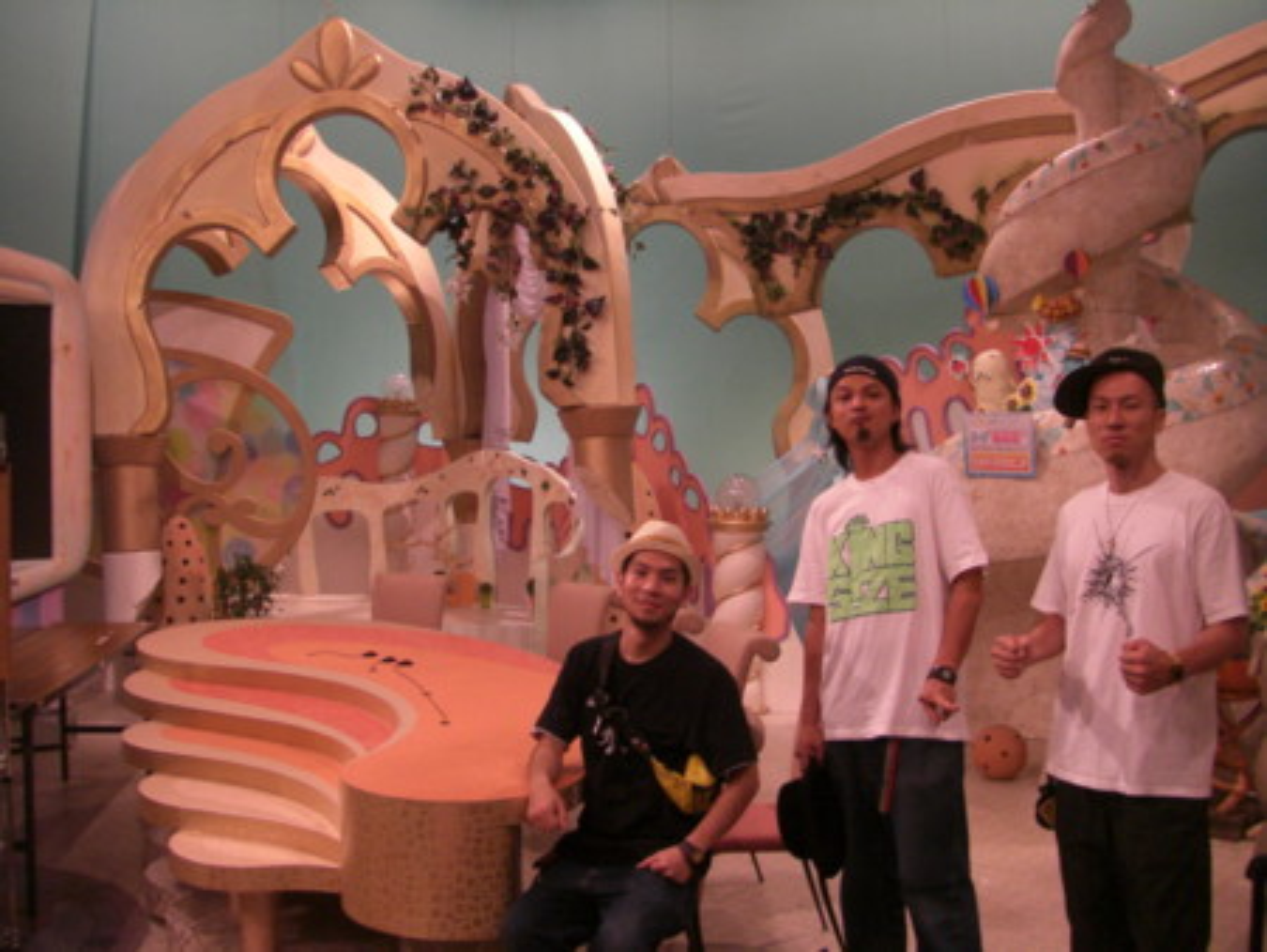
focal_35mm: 38
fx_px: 1392
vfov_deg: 37.8
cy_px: 476
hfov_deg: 49.0
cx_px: 634
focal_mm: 6.3
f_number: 3.4
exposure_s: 1/100
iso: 200
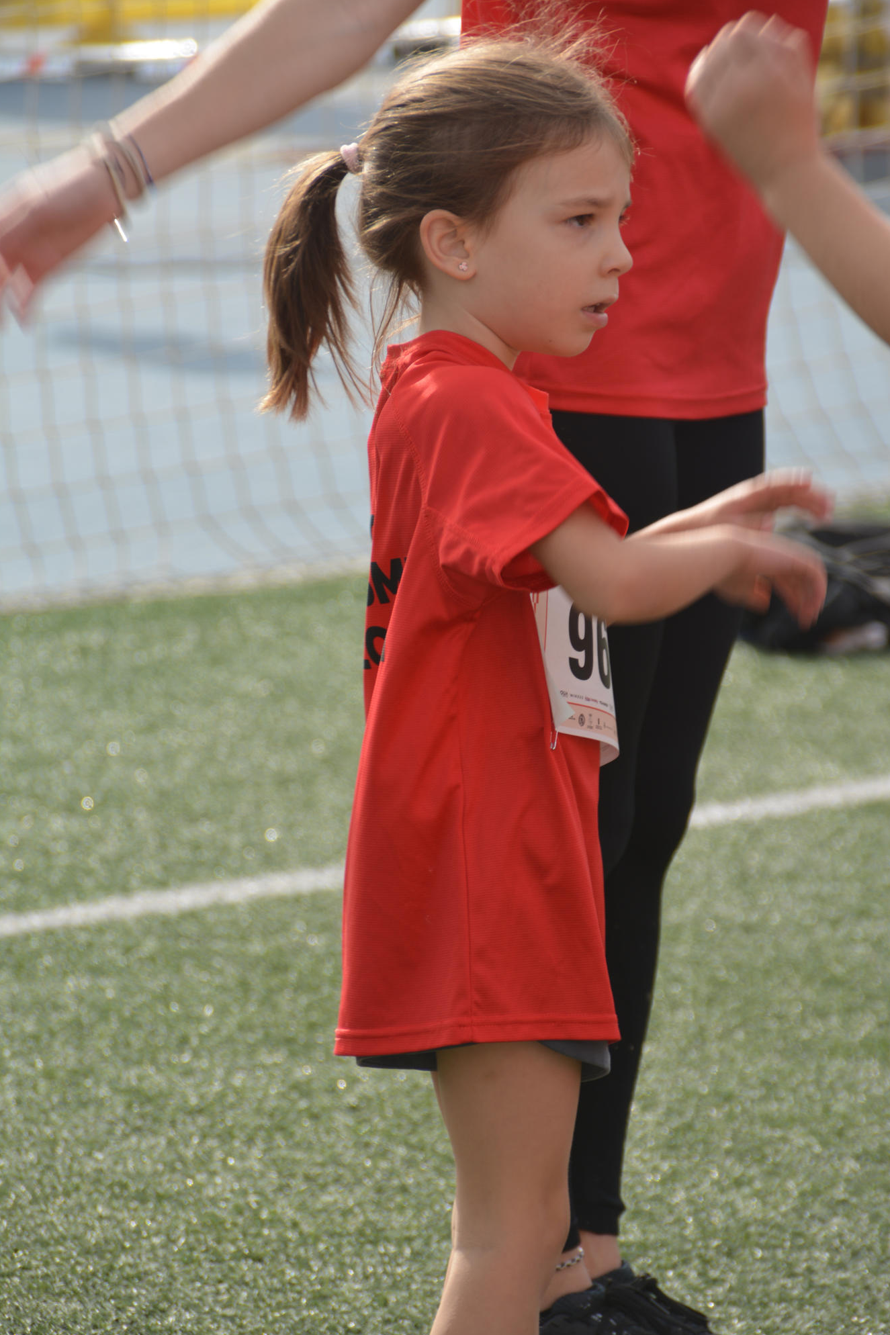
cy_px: 661
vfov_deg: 6.7
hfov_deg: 4.4
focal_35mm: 309
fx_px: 11460
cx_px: 454
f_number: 7.1
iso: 100
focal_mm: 200
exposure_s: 1/200
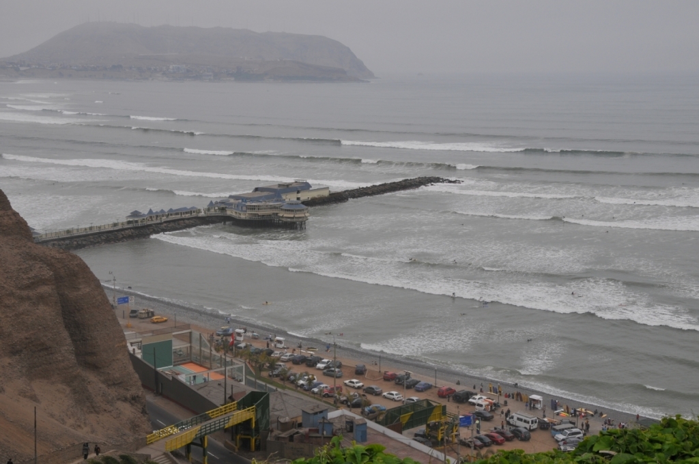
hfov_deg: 36.9
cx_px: 350
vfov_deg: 25.0
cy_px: 232
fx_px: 1047
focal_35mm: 54
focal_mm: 36
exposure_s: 1/500
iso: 200
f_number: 11
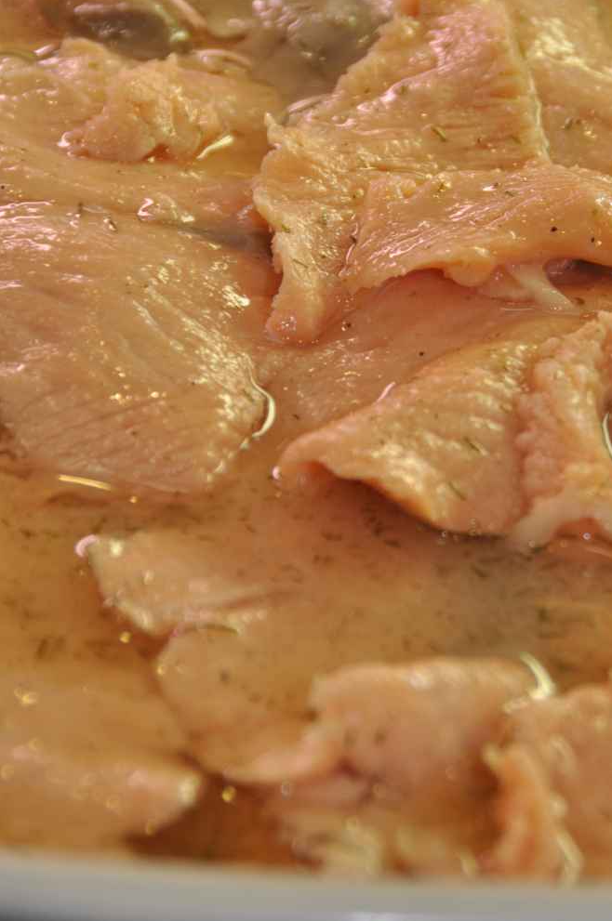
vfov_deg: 9.3
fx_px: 5671
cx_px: 386
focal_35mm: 222
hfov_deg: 6.2
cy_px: 312
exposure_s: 1/60
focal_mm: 95
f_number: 5.3
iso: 400
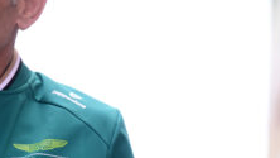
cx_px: 55
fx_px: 5377
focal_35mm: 724
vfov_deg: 1.7
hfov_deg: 3.0
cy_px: 242
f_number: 2.8
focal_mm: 150
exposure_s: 1/640
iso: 320
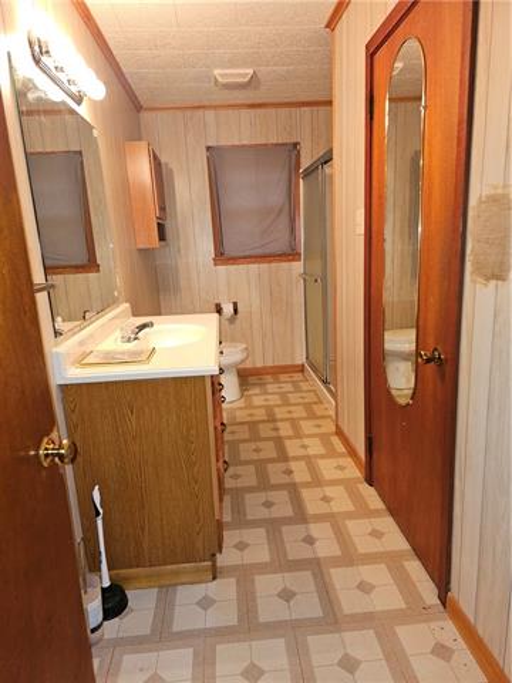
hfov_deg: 58.9
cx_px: 256
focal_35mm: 23
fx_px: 454
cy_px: 342
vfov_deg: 73.9
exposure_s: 1/20
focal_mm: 6.3
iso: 125
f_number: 1.7
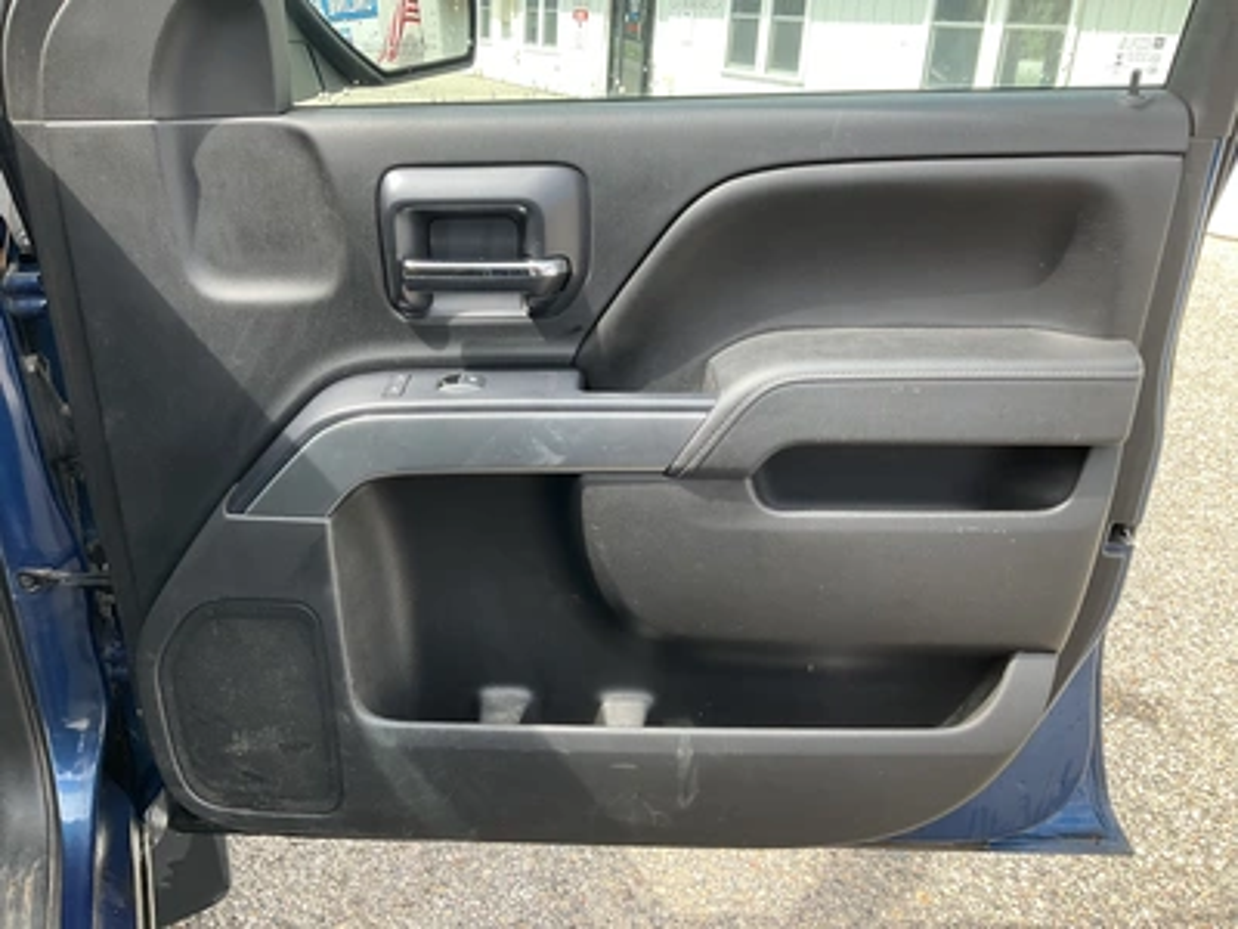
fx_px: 1037
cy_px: 464
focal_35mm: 29
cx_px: 619
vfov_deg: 48.2
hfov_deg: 61.7
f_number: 1.8
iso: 20
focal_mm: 3
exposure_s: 1/210
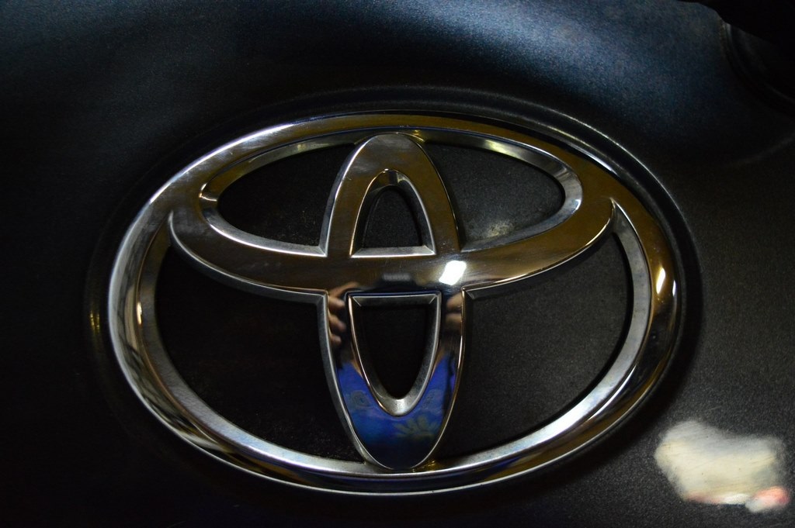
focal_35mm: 44
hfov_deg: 45.0
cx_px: 398
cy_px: 264
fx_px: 960
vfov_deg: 30.8
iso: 3200
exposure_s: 1/320
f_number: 4.2
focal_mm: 29
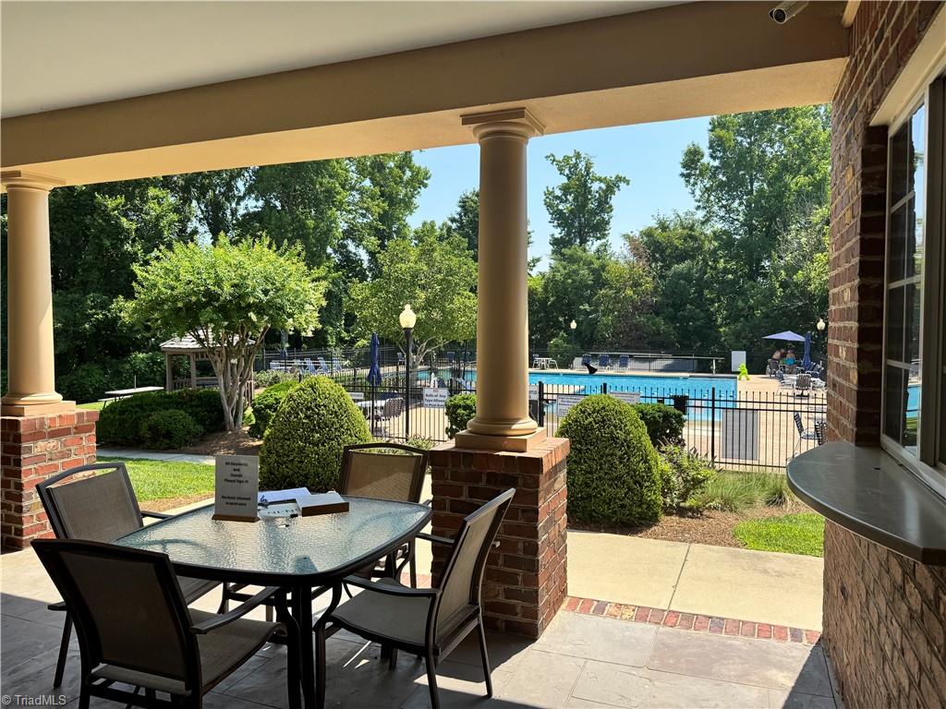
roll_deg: -0.8
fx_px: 656
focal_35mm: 24
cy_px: 354
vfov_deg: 56.8
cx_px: 473
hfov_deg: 71.6
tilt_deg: -1.8
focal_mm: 6.76
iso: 80
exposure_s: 1/2331
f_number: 1.78
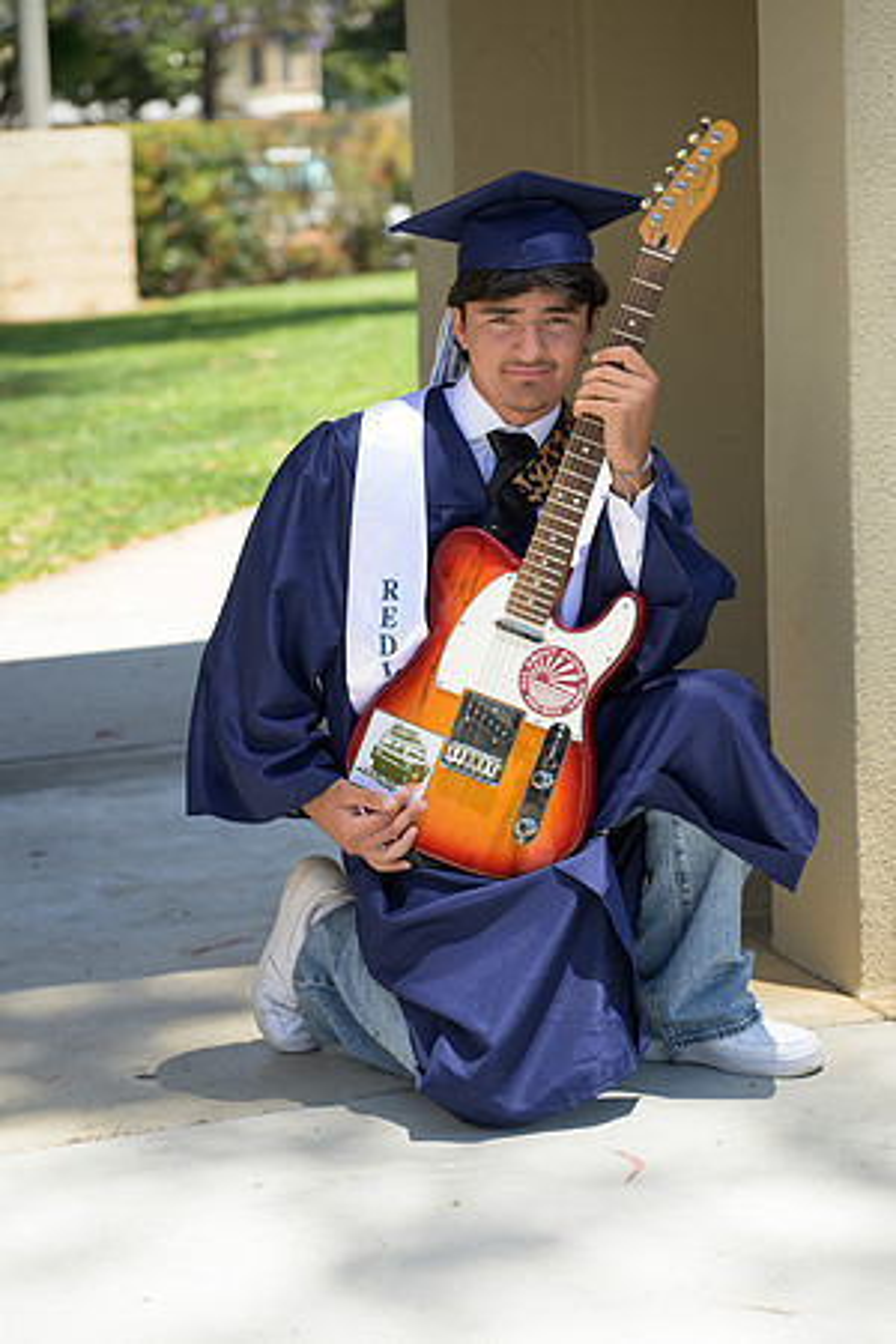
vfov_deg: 23.4
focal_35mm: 87
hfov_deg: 15.7
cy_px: 672
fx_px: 3248
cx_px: 448
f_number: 4
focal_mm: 87
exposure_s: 1/3200
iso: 800
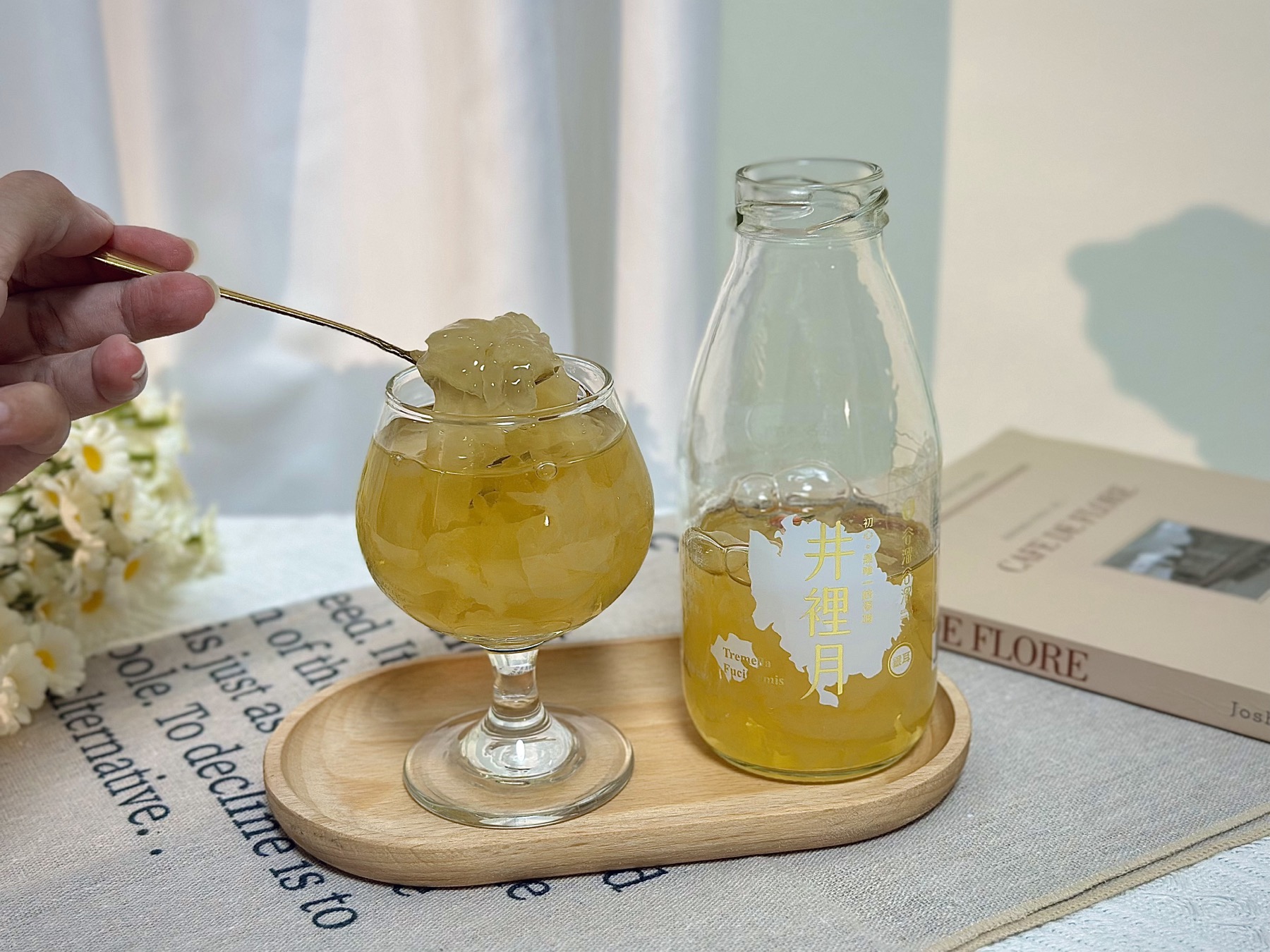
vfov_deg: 30.3
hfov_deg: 39.7
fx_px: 1761
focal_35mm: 48
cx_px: 635
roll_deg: +0.9
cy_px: 476
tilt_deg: -20.0
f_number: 1.78
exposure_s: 1/120
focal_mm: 6.86
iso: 125
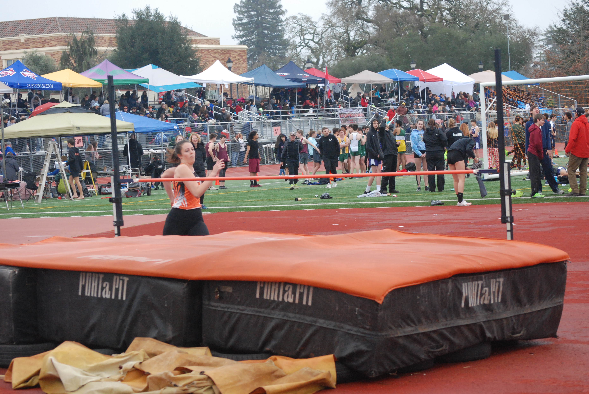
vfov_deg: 12.8
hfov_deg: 19.1
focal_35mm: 107
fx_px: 1753
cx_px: 308
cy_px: 194
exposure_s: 1/800
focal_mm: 68
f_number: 7.1
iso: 1000
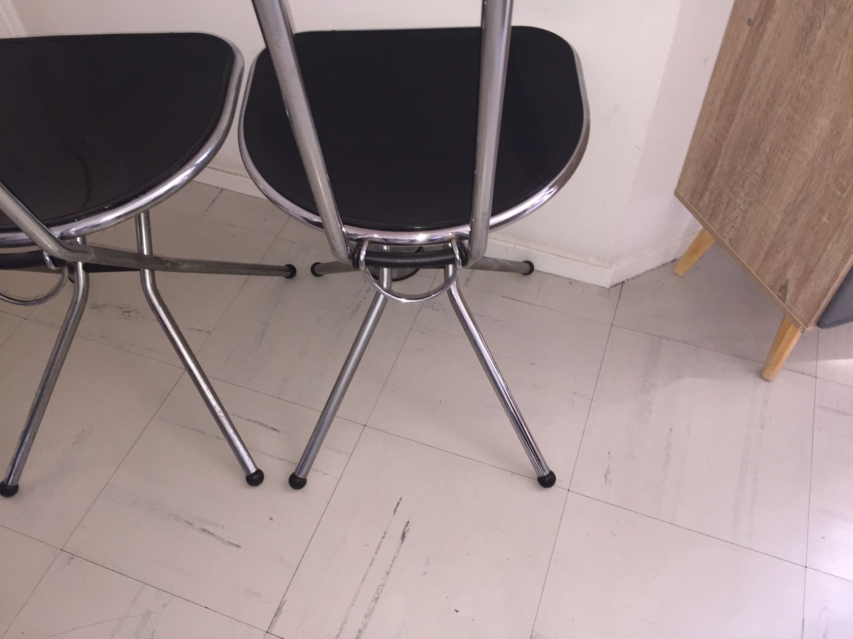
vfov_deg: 48.2
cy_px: 320
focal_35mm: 29
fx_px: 715
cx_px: 426
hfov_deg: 61.7
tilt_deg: -52.7
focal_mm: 4.15
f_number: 2.2
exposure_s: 1/33
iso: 100
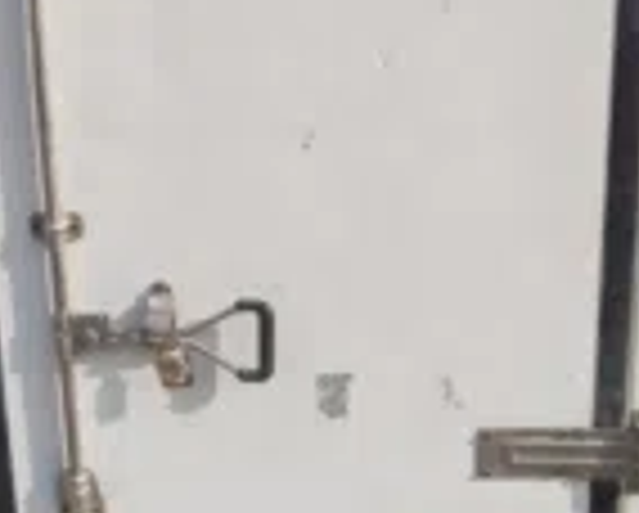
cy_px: 428
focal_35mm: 66
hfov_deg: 28.7
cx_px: 306
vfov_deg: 22.8
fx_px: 1250
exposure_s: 1/709
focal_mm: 5.25
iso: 100
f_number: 1.75
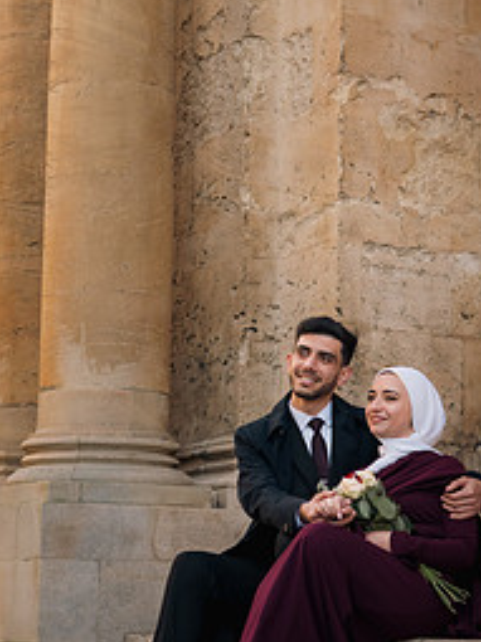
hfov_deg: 14.5
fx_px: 1891
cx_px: 232
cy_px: 305
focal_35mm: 102
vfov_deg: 19.3
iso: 200
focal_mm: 40
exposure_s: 1/640
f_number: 2.8
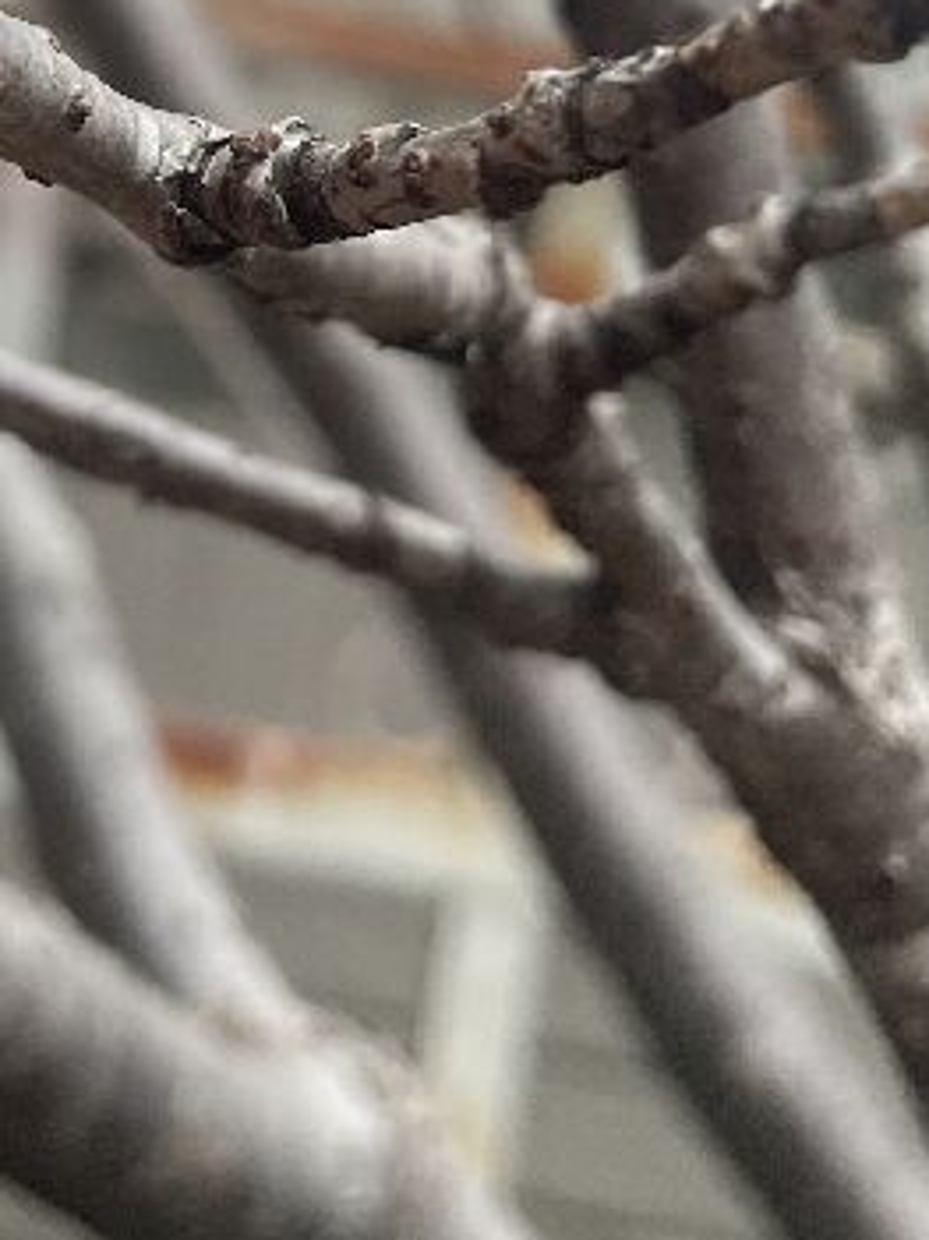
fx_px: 2864
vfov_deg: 23.0
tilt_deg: +9.0
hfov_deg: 17.8
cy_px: -106
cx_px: -95
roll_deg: -9.9
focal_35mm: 80
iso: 100
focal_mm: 4.2
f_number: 1.6
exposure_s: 1/121
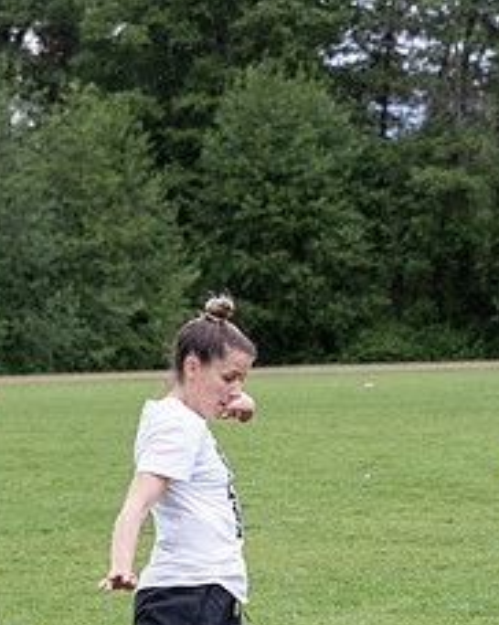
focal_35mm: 154
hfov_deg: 10.0
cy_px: 570
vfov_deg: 12.4
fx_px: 2847
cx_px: 248
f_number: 2.8
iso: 1250
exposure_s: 1/1250
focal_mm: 40
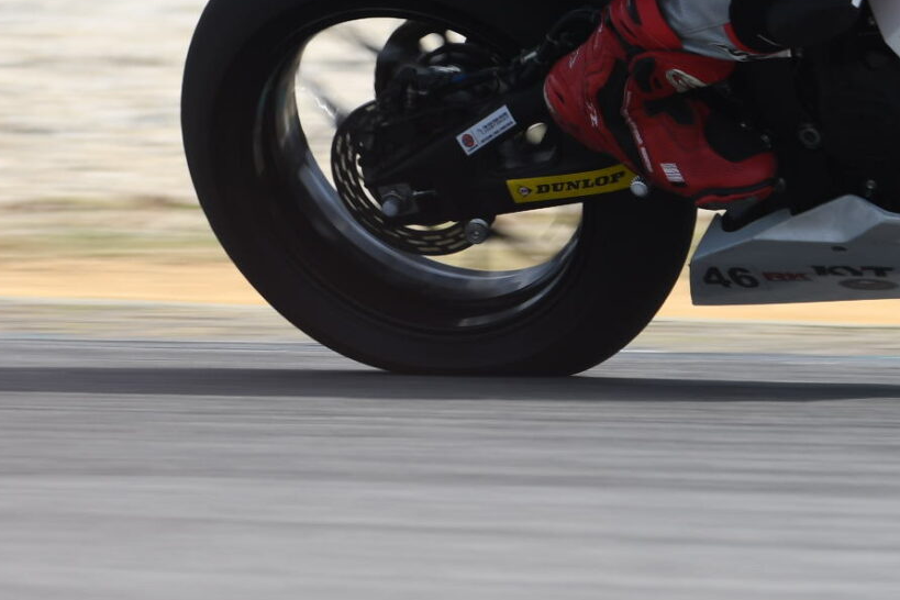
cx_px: 954
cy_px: -301
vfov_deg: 1.0
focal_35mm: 1406
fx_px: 35147
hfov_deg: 1.5
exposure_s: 1/500
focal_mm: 300
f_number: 5.6
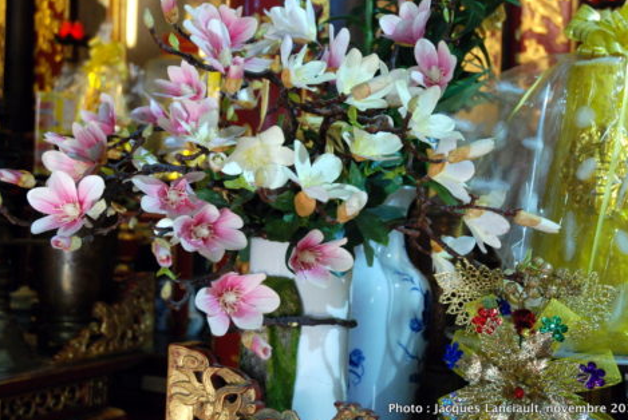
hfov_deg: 39.9
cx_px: 323
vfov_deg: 27.3
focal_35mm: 50
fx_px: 865
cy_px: 204
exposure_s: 1/25
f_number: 4
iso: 1000
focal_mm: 31
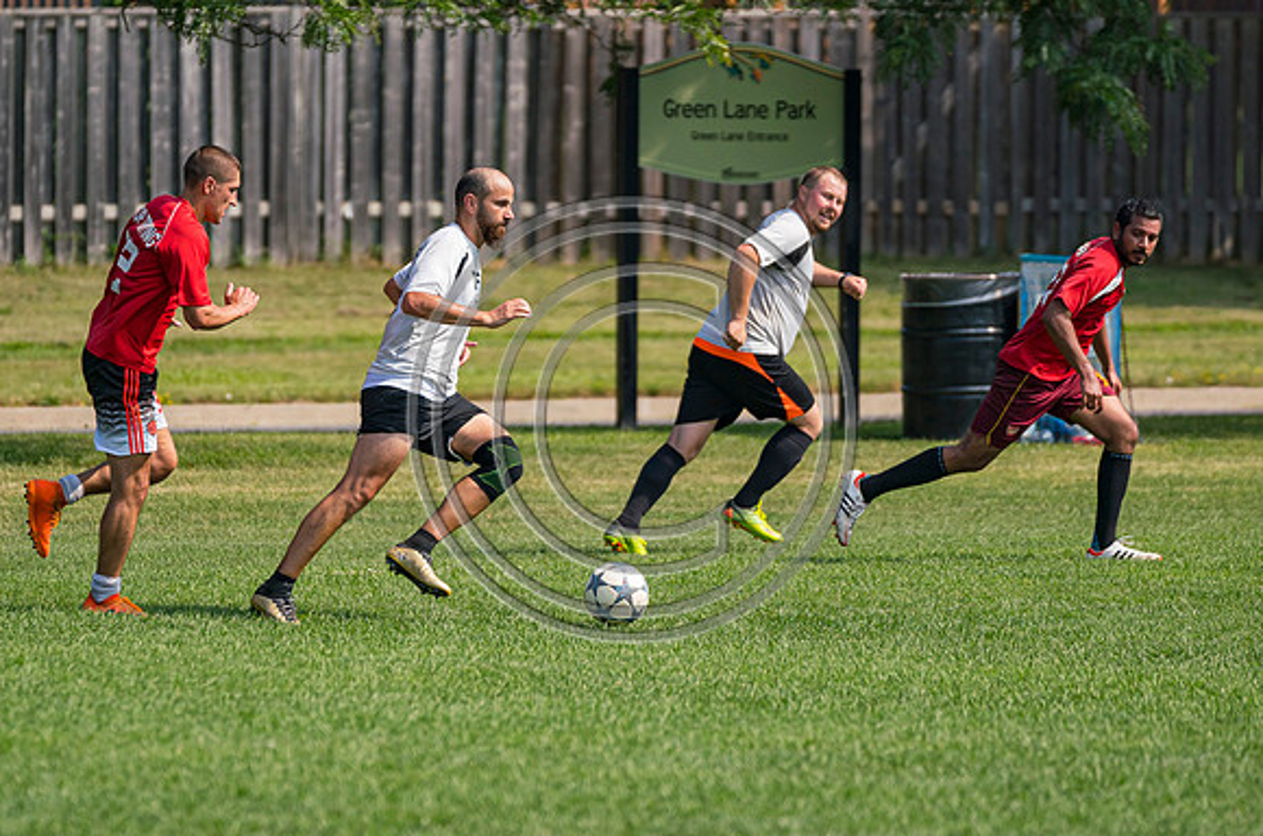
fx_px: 13440
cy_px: 398
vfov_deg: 3.6
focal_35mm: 384
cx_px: 550
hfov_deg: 5.4
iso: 400
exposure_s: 1/6400
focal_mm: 200
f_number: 2.8
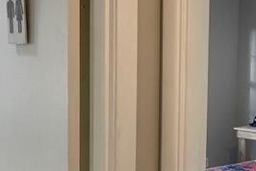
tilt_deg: -5.7
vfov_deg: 20.9
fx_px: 463
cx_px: 216
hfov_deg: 30.0
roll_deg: -1.3
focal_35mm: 65
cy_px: 104
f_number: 1.6
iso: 100
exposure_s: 1/60
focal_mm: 5.1
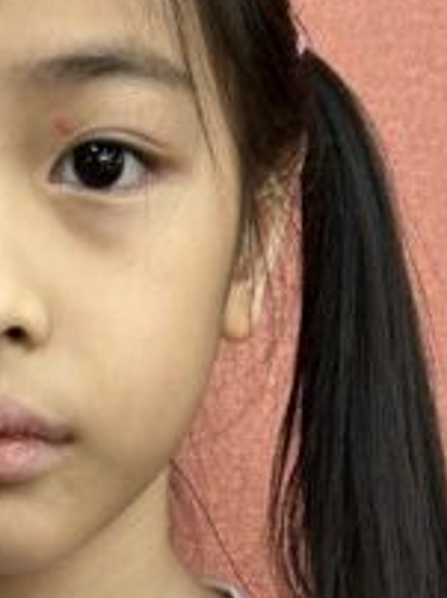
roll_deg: +1.3
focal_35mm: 119
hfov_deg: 12.4
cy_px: 918
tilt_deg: -14.0
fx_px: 2053
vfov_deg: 15.2
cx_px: 142
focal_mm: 6.86
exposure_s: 1/100
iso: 100
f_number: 1.78
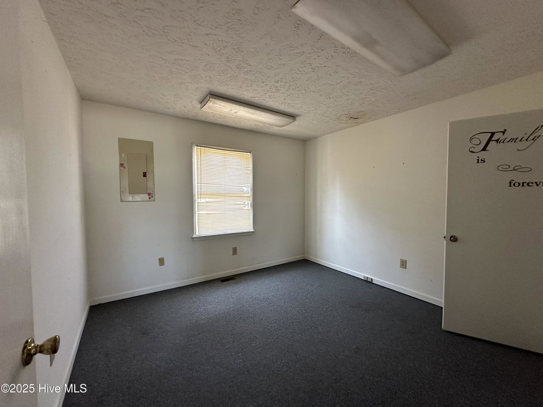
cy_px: 204
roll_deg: -1.7
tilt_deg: -3.5
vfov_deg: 85.7
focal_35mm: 14
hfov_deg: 102.1
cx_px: 272
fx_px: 220
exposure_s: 1/99
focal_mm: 2.22
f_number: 2.2
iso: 200
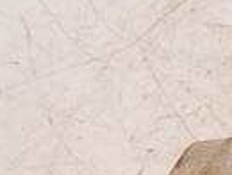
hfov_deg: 17.9
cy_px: 189
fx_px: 645
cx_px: 364
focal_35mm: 96
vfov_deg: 15.1
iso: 800
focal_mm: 13
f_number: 3.5
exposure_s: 1/125
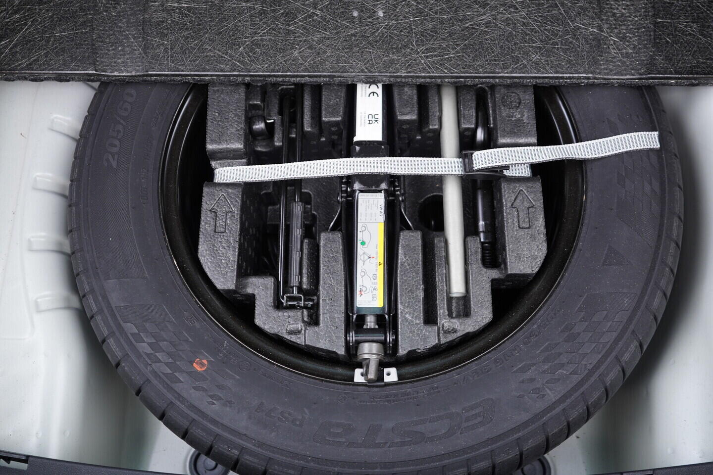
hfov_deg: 53.1
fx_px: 713
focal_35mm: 36
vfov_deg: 36.9
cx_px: 356
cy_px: 238
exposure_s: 1/40
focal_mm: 24
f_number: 2.8
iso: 250
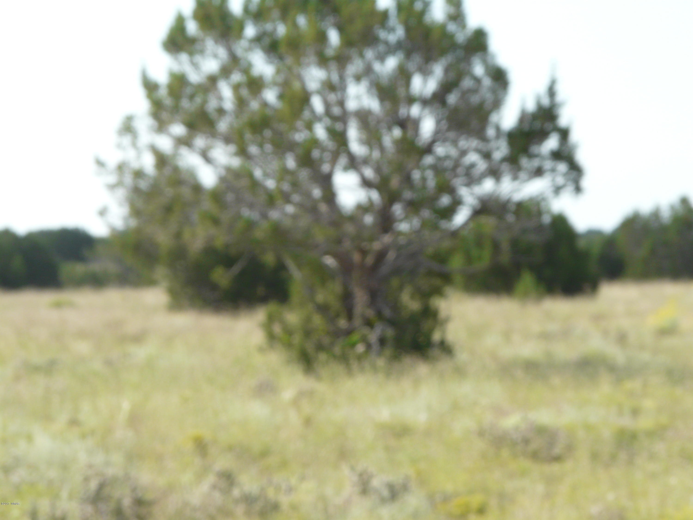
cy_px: 260
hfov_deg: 8.1
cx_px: 346
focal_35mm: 244
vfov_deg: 6.1
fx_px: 4885
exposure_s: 1/200
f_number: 5.6
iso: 100
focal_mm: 40
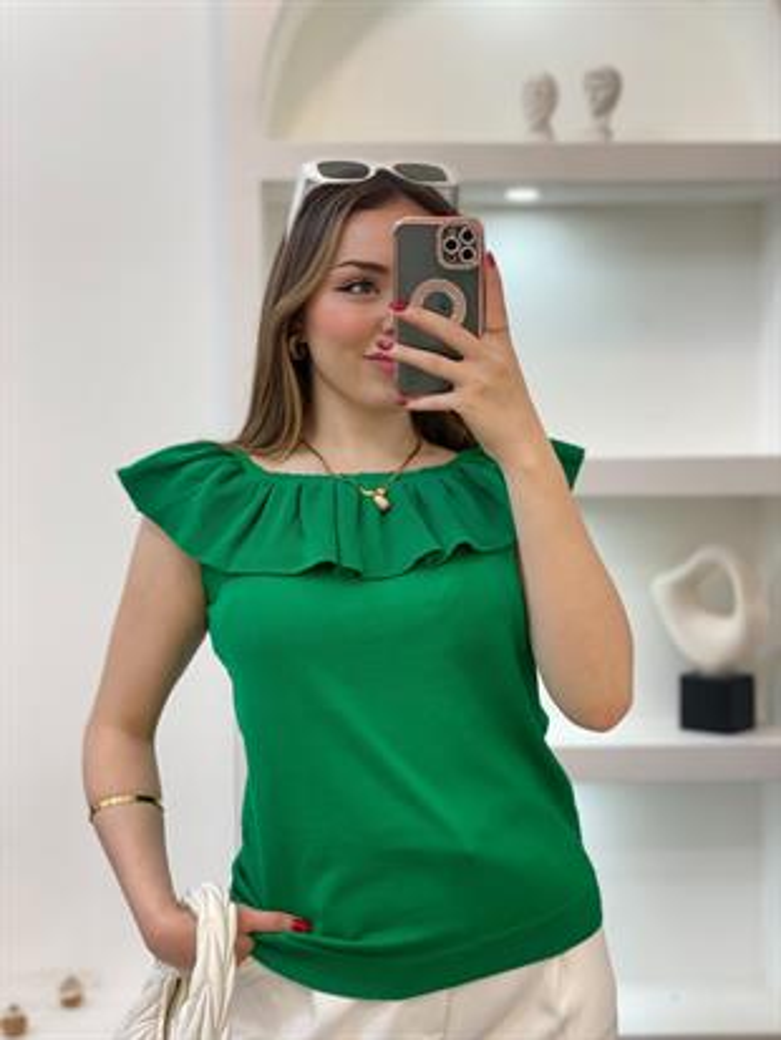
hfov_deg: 28.0
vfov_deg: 36.8
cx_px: 390
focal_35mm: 52
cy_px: 520
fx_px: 1563
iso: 100
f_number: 2
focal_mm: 6
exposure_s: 1/100
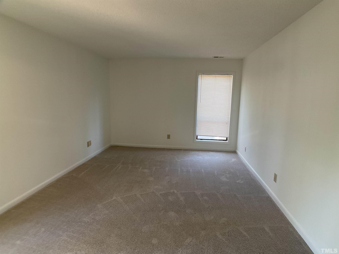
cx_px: 170
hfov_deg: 61.7
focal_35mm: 29
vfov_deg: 48.2
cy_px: 127
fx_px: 284
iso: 125
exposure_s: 1/60
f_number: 1.8
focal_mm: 3
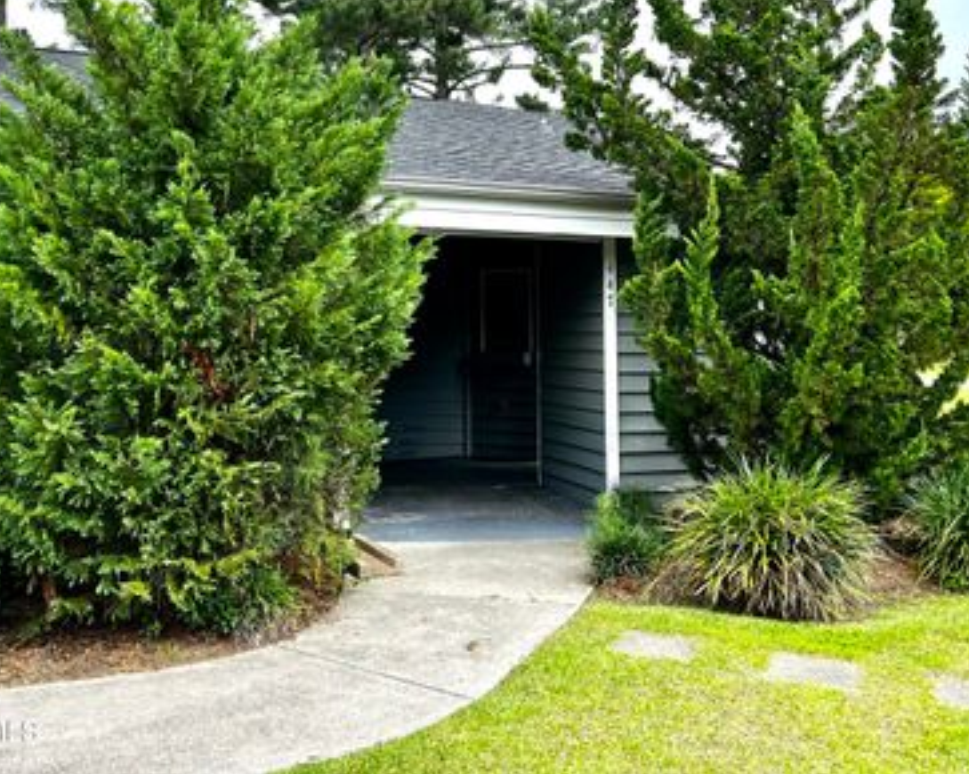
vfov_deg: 41.8
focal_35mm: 35
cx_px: 497
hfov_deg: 51.6
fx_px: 1003
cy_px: 276
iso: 50
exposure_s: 1/991
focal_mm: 5.7
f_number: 1.5
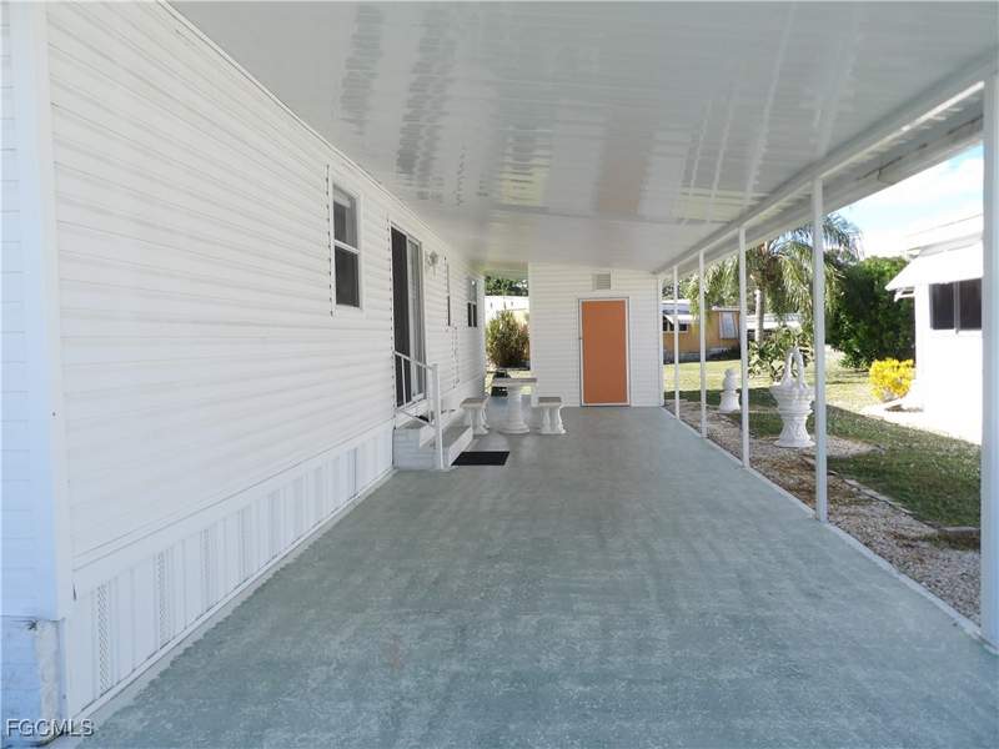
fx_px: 693
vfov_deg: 56.8
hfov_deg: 71.6
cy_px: 374
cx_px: 500
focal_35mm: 24
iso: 100
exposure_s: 1/549
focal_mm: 4.3
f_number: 3.2
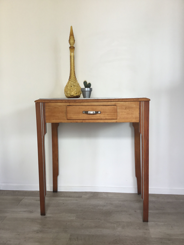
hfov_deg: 45.4
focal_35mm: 31
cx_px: 92
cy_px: 122
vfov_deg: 58.4
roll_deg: -0.2
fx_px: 220
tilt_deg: -6.2
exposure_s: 1/33
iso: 25
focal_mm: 3.3
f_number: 2.4
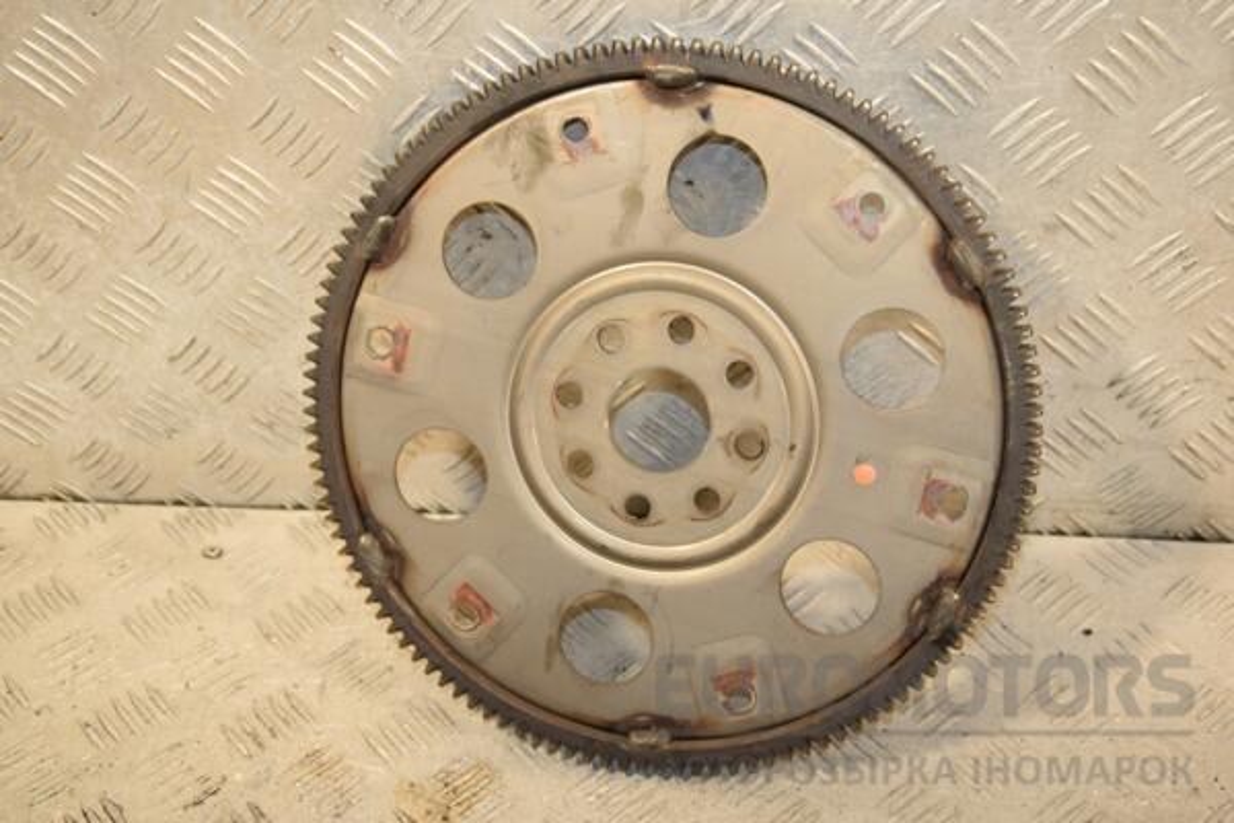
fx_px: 1954
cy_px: 412
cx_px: 617
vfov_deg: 23.8
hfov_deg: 35.1
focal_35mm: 57
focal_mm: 38
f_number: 5
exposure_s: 1/200
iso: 800
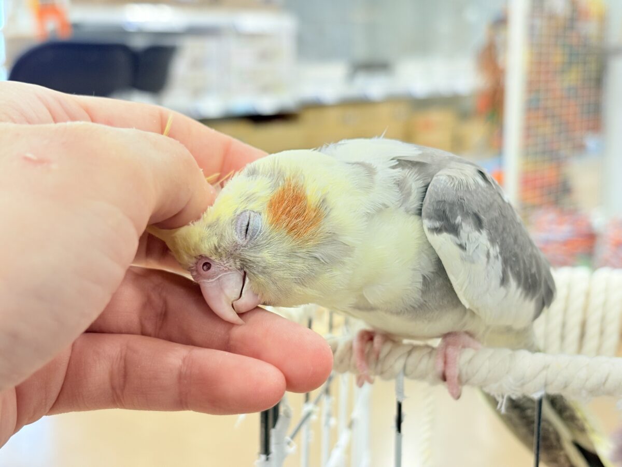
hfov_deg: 36.8
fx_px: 934
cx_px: 311
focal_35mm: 52
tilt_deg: -9.7
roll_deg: +1.6
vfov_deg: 28.0
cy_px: 234
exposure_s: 1/50
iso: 50
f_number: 1.6
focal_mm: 5.96
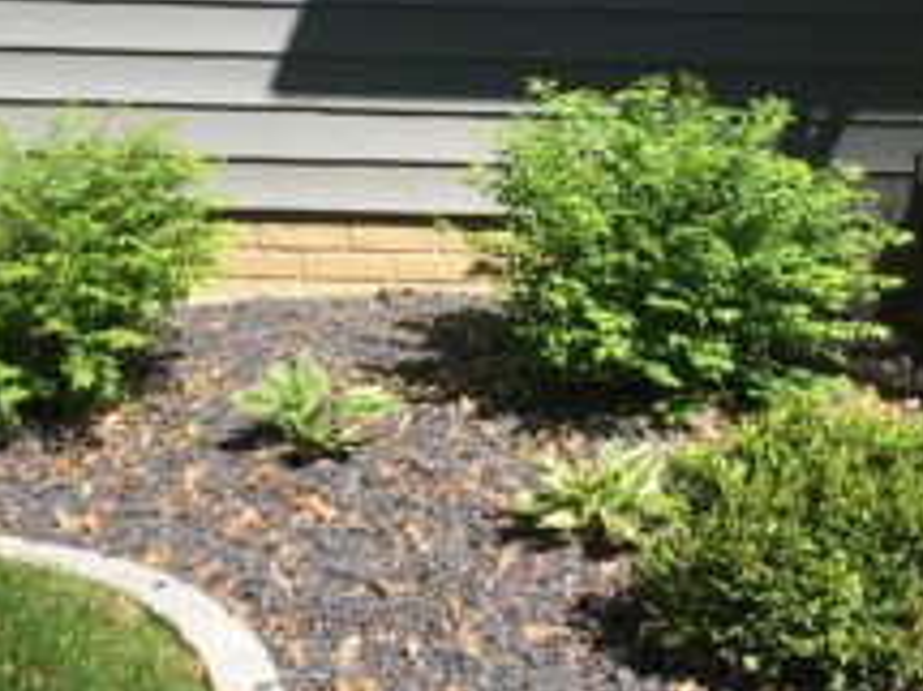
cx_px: 451
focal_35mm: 94
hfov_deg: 20.9
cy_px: 206
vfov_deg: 15.7
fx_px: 2505
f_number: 2.2
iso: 25
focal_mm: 4.15
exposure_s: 1/1876
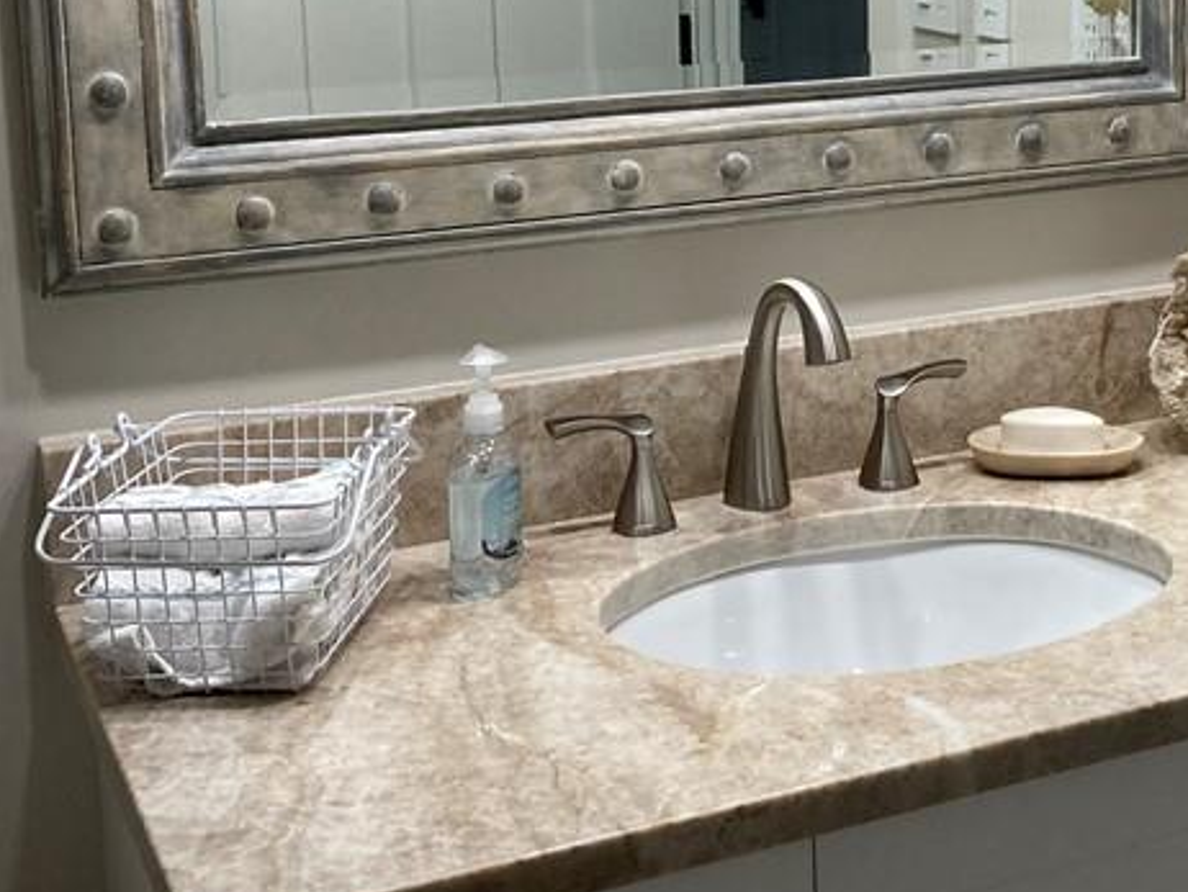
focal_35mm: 62
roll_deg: +0.5
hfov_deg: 30.2
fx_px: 2129
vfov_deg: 23.1
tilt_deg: -6.4
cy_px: 108
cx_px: 1008
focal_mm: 3.99
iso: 80
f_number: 1.8
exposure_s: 1/120
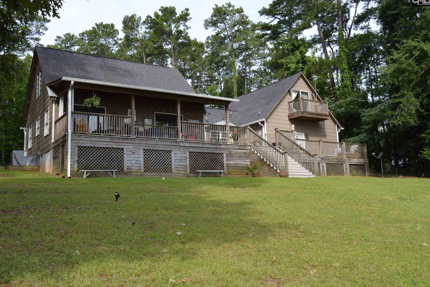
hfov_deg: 53.8
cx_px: 211
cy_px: 143
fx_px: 424
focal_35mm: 36
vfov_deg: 37.3
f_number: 6.3
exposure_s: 1/160
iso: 100
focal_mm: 23
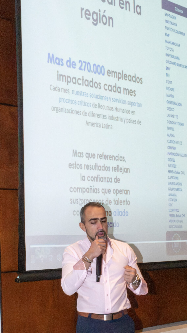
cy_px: 224
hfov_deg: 15.9
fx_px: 668
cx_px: 121
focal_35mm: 76
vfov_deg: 27.7
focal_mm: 31
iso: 25600
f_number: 25
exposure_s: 1/125
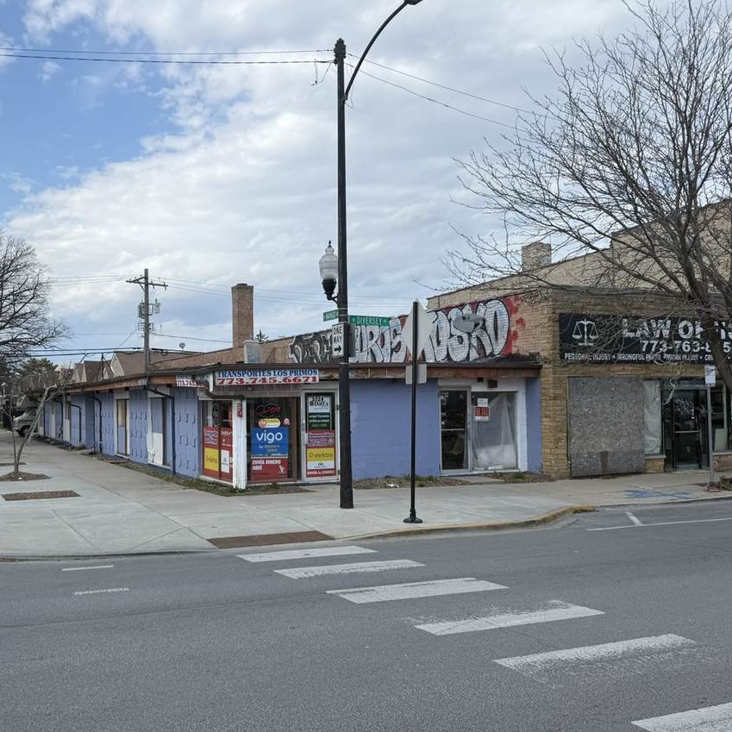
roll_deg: +0.4
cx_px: 235
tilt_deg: +1.3
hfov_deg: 50.1
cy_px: 401
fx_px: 766
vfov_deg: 51.0
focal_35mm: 32
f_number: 1.78
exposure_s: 1/4405
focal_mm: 6.76
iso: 80
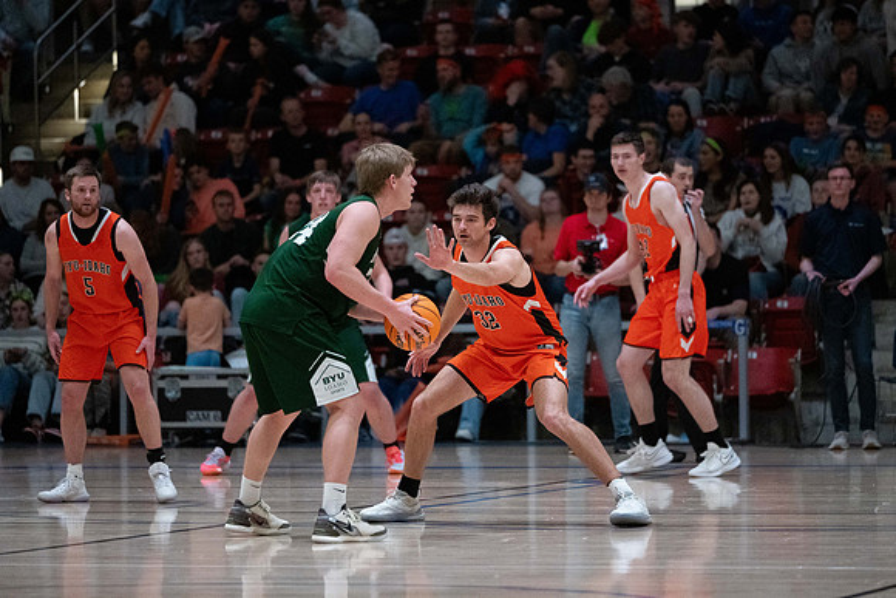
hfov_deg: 9.9
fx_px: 5193
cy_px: 285
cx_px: 484
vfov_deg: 6.6
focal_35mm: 209
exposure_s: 1/800
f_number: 2.8
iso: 10000
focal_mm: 180
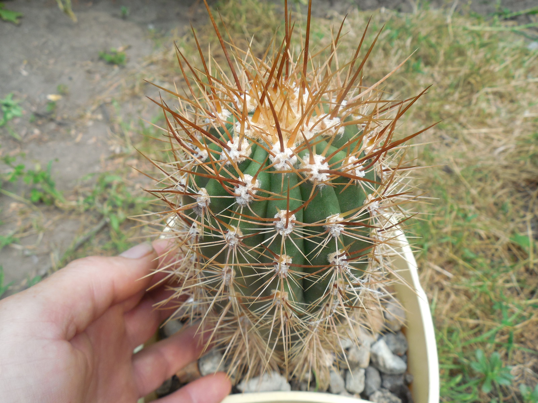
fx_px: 482
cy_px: 202
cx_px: 269
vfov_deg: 45.4
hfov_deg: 58.4
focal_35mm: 31
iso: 125
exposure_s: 1/320
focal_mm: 5.6
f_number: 3.6
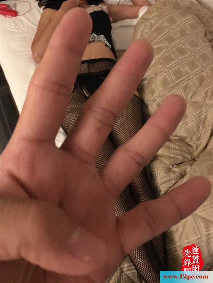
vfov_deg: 61.6
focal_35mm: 29
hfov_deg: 48.2
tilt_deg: -60.6
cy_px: 142
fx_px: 238
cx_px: 106
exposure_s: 1/15
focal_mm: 4.15
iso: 640
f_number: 2.2
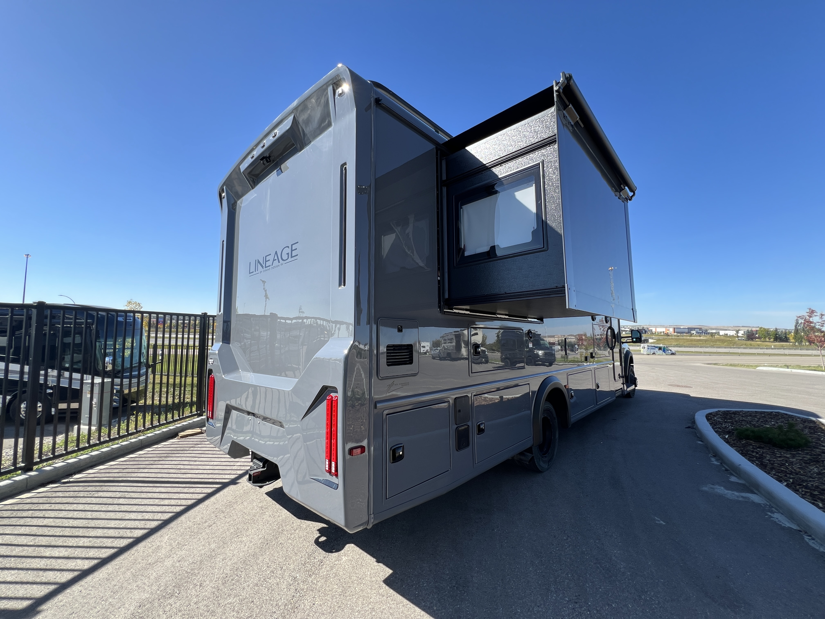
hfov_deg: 106.2
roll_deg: -1.0
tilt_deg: +3.6
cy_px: 310
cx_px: 412
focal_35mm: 13
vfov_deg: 89.9
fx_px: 310
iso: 32
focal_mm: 1.57
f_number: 1.8
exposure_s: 1/463
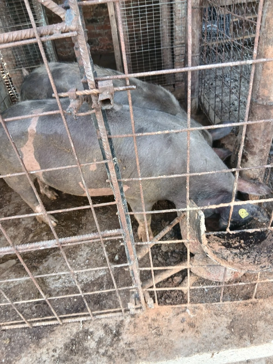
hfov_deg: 53.1
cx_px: 136
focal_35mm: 26
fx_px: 273
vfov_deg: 67.3
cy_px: 182
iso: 40
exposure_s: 1/50.3
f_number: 1.8
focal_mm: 3.98
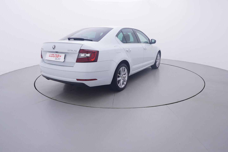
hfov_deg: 77.3
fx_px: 143
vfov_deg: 56.2
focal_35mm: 22
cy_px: 76
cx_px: 114
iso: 200
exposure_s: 1/80
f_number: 5
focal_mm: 15
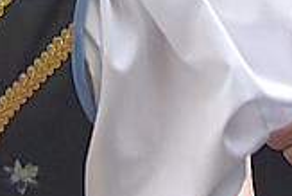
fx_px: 1835
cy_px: -343
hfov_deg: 9.1
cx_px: 138
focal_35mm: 226
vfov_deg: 5.8
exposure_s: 1/2500
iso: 800
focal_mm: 24
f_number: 2.8
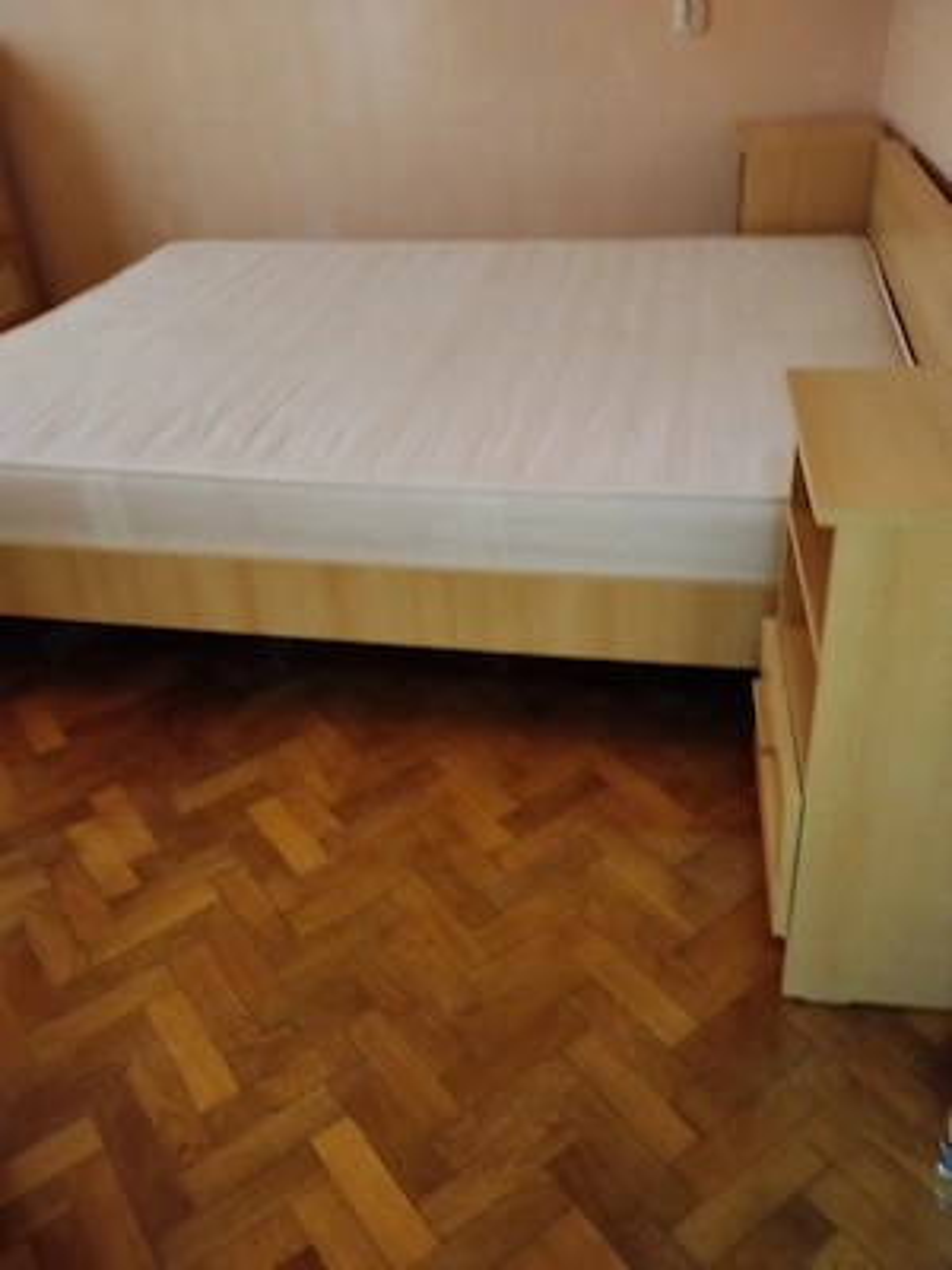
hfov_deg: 48.2
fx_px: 1063
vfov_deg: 61.7
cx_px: 476
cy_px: 635
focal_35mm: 29
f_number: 1.8
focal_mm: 4.22
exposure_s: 1/17
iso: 1250
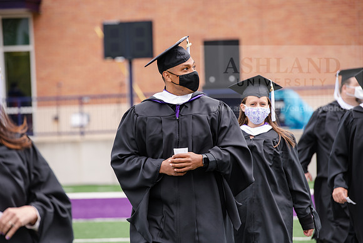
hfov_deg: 10.5
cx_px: 182
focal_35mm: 195
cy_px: 122
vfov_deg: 7.0
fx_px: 1967
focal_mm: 195
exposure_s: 1/500
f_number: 5
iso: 400
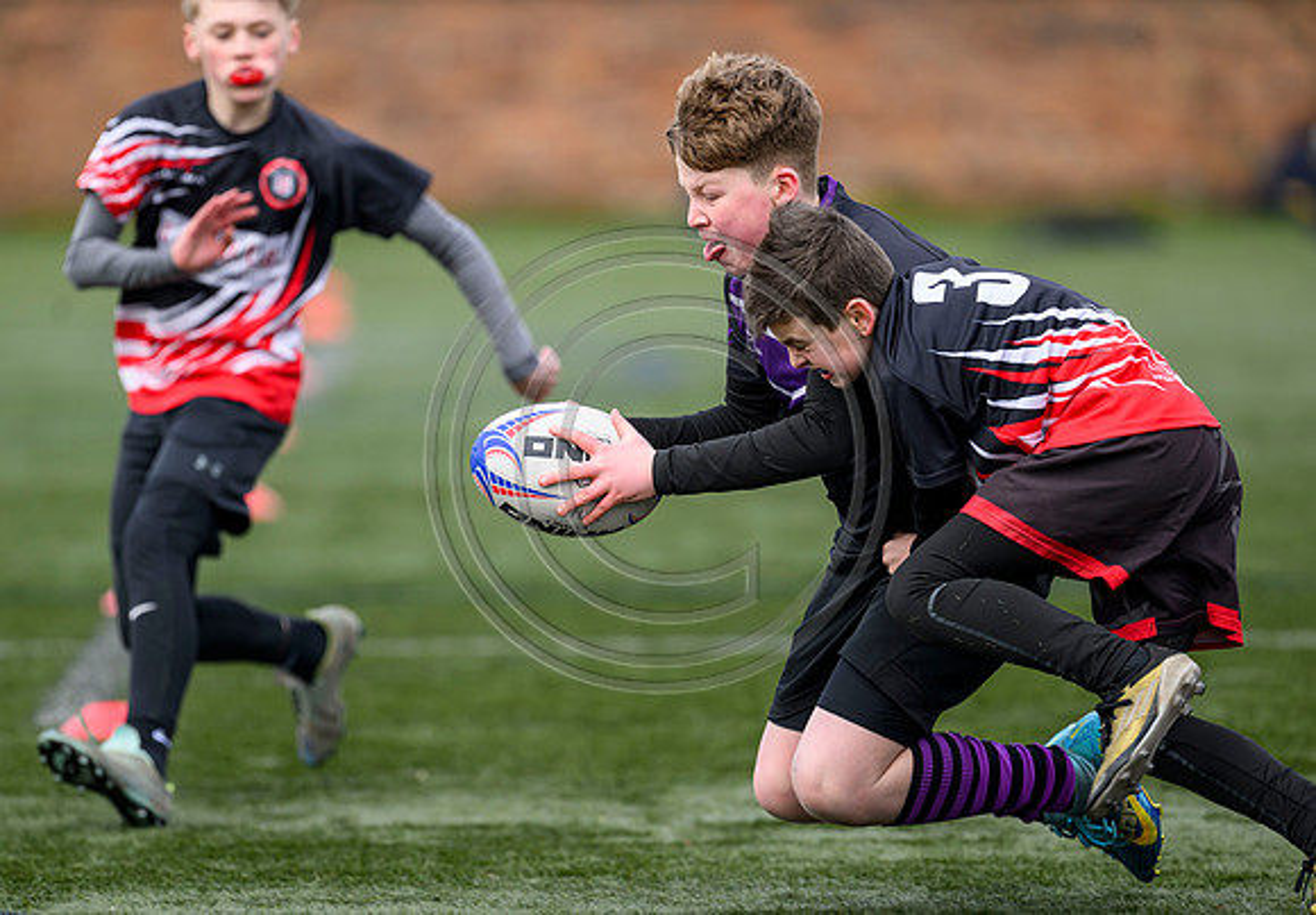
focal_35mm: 412
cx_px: 686
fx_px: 15243
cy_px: 458
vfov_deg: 3.4
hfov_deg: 4.9
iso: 500
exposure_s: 1/1600
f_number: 3.5
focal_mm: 400
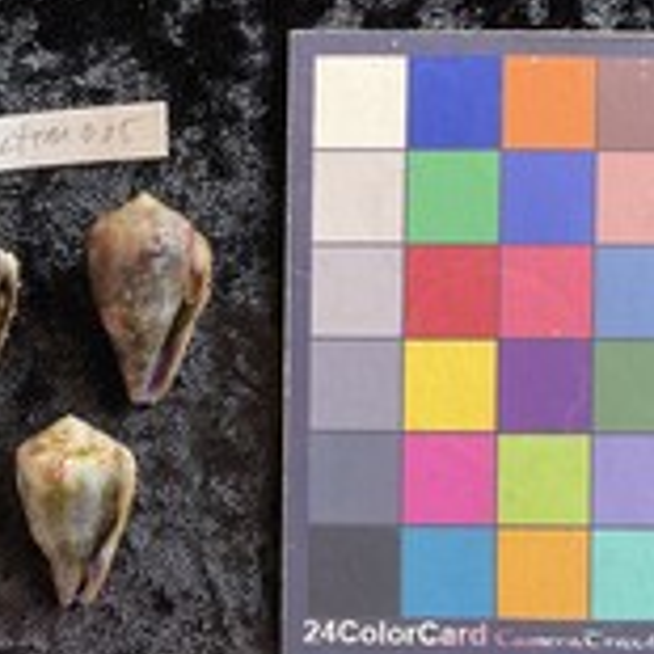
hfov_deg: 28.8
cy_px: 428
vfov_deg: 29.4
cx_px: 122
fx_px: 1240
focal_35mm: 58
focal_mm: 3
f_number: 1.8
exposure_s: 1/100
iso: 64
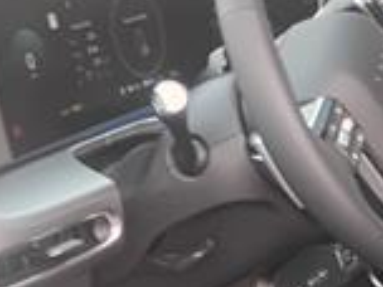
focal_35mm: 118
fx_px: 1306
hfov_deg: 16.2
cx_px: 428
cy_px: 383
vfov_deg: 12.2
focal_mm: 4.26
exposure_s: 1/30
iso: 916
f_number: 1.8
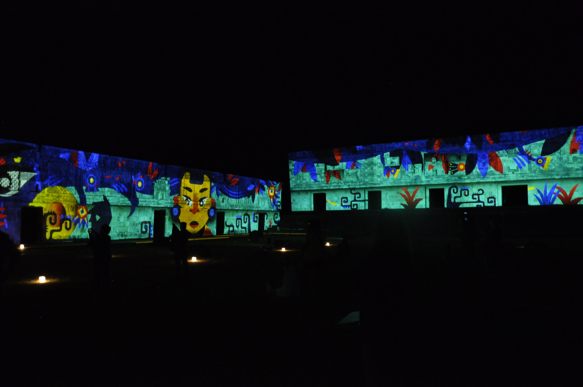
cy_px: 194
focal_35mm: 27
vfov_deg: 47.8
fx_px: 437
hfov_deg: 67.4
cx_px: 292
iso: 1250
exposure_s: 1/10
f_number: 3.5
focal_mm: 18
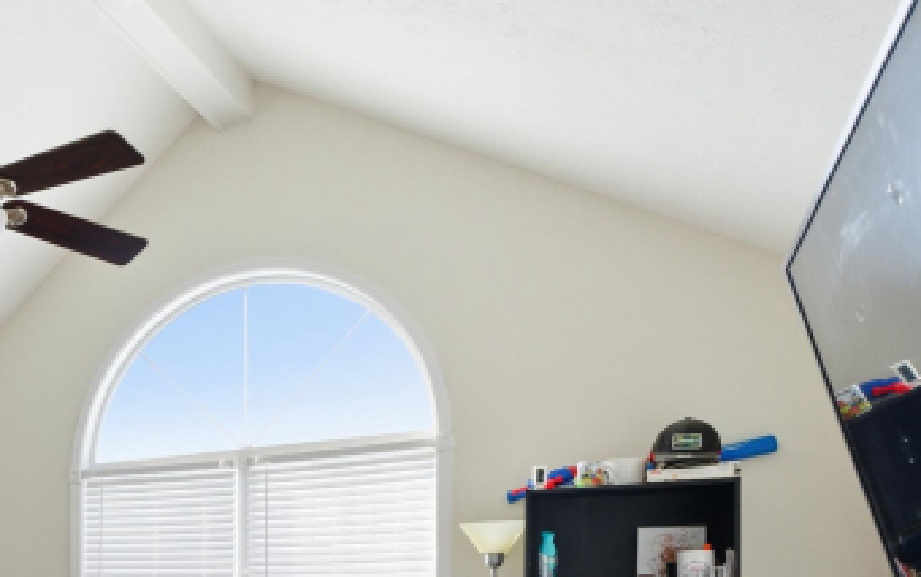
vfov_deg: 32.2
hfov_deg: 44.2
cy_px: 596
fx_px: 904
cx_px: -39
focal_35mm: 36
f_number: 7.1
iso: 800
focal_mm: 16
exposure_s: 1/800
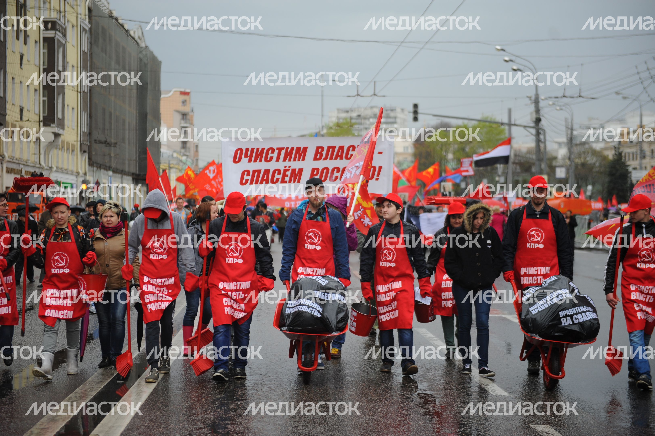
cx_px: 328
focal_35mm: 70
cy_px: 218
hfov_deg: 28.9
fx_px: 1273
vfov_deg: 19.4
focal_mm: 70
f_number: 2.8
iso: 400
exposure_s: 1/1250
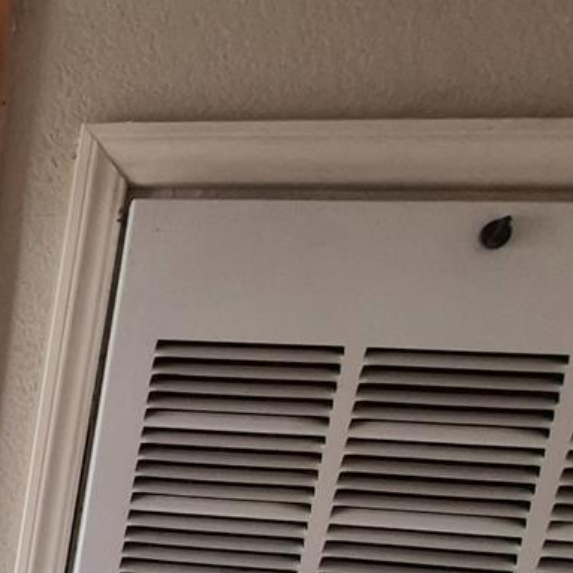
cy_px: 775
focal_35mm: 45
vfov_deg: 29.1
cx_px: -173
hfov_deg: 29.9
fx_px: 843
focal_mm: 1.74
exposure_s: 1/60
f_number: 2.2
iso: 160
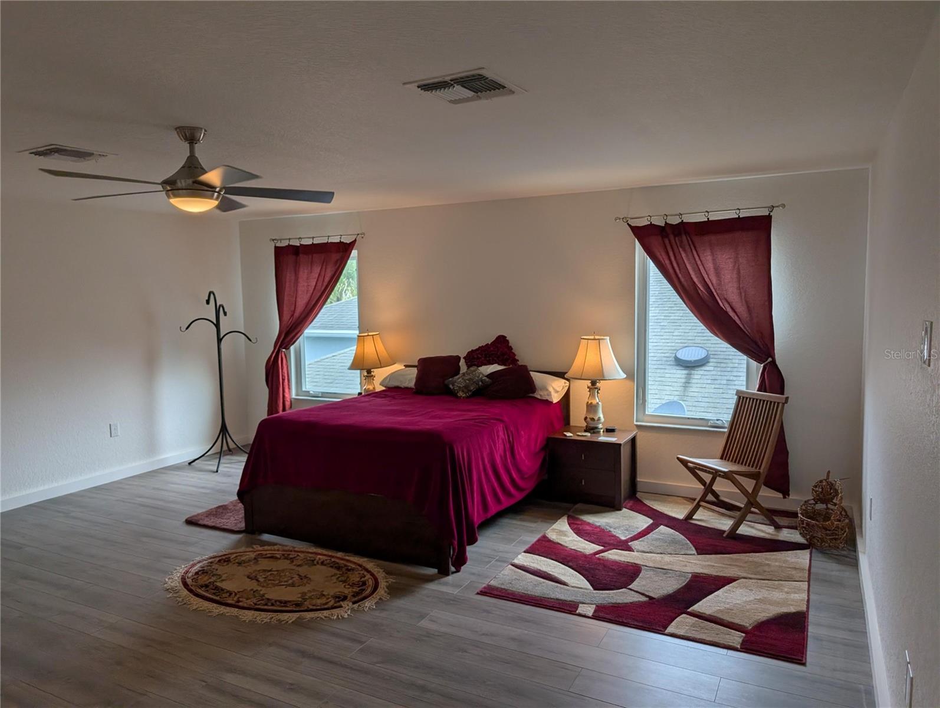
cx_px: 470
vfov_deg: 56.9
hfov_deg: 71.5
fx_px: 653
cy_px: 354
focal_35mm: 24
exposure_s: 1/549
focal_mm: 6.9
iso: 21
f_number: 1.68
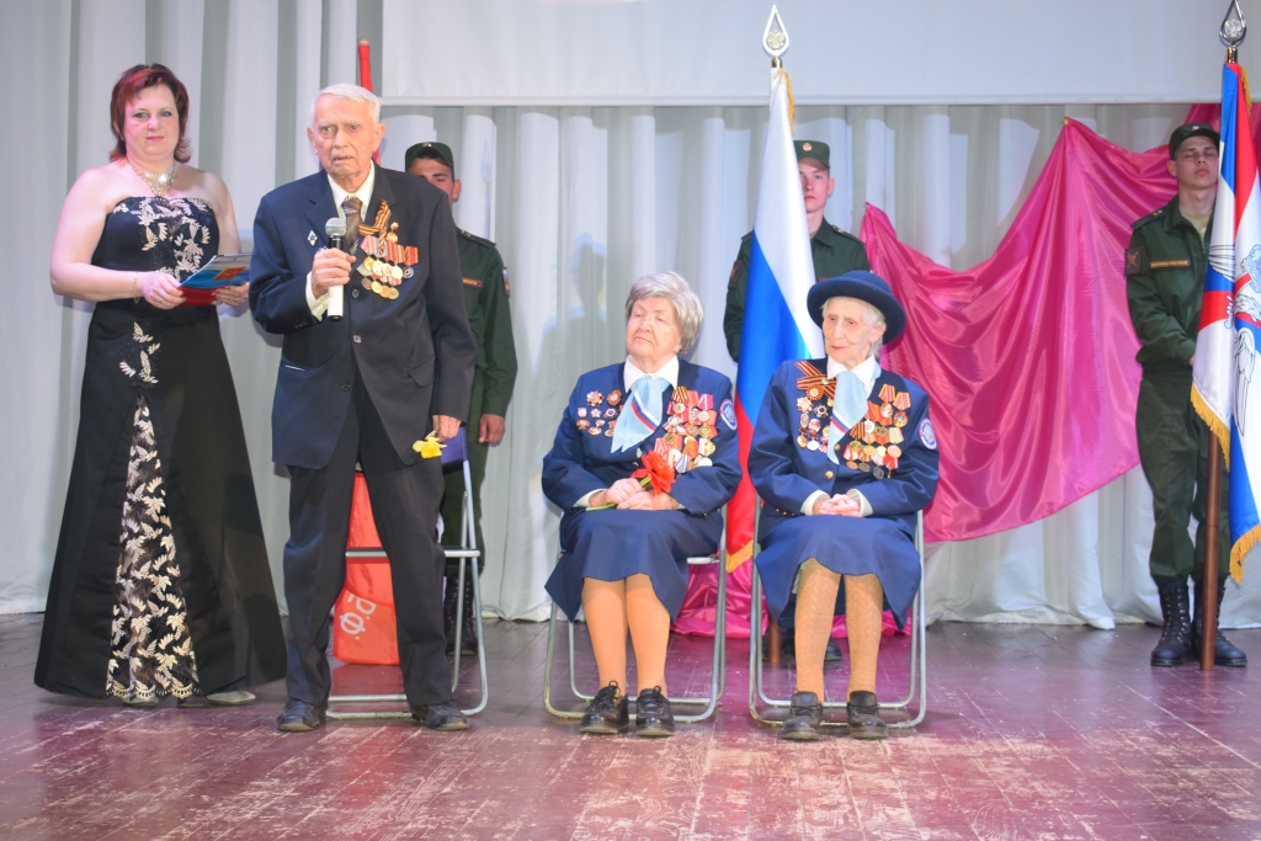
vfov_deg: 22.6
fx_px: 2102
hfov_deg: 33.4
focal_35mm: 60
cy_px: 420
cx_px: 630
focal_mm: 40
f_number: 5
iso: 900
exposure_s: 1/60
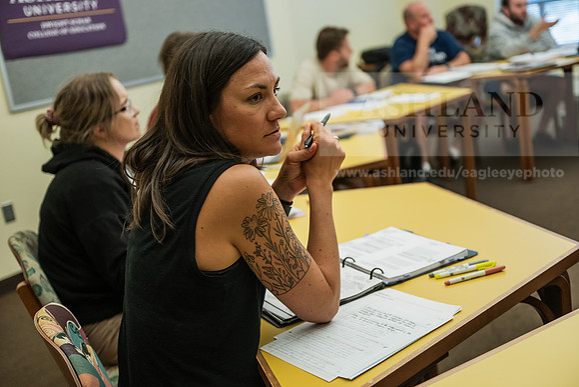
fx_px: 724
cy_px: 194
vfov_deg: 29.9
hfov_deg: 43.6
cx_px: 290
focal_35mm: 45
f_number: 2.8
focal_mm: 45
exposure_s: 1/200
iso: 1000
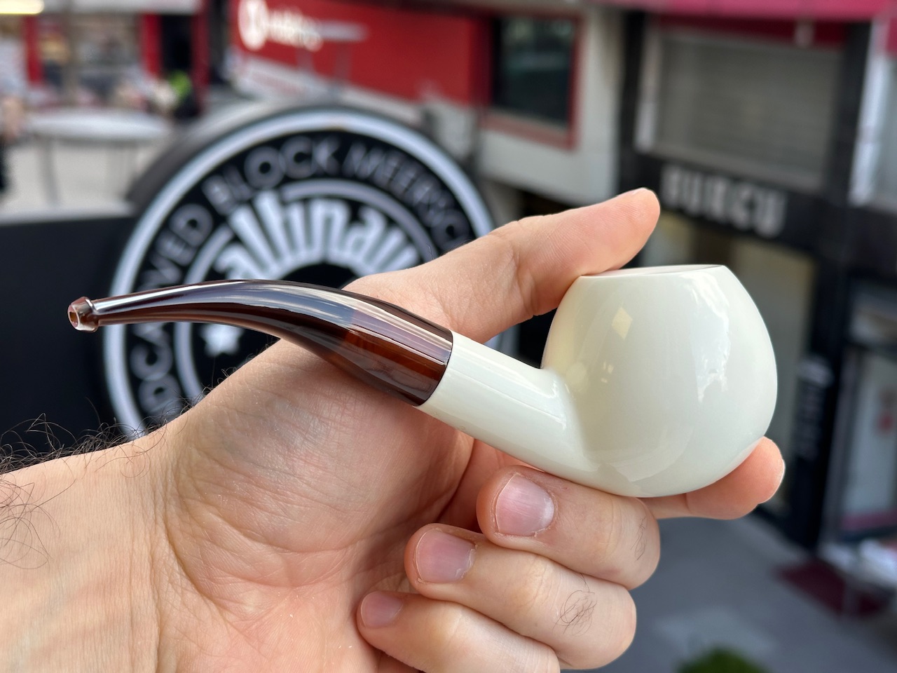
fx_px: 1244
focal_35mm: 48
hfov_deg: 39.7
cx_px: 448
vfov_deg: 30.3
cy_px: 336
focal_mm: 6.86
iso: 64
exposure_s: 1/336
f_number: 1.78
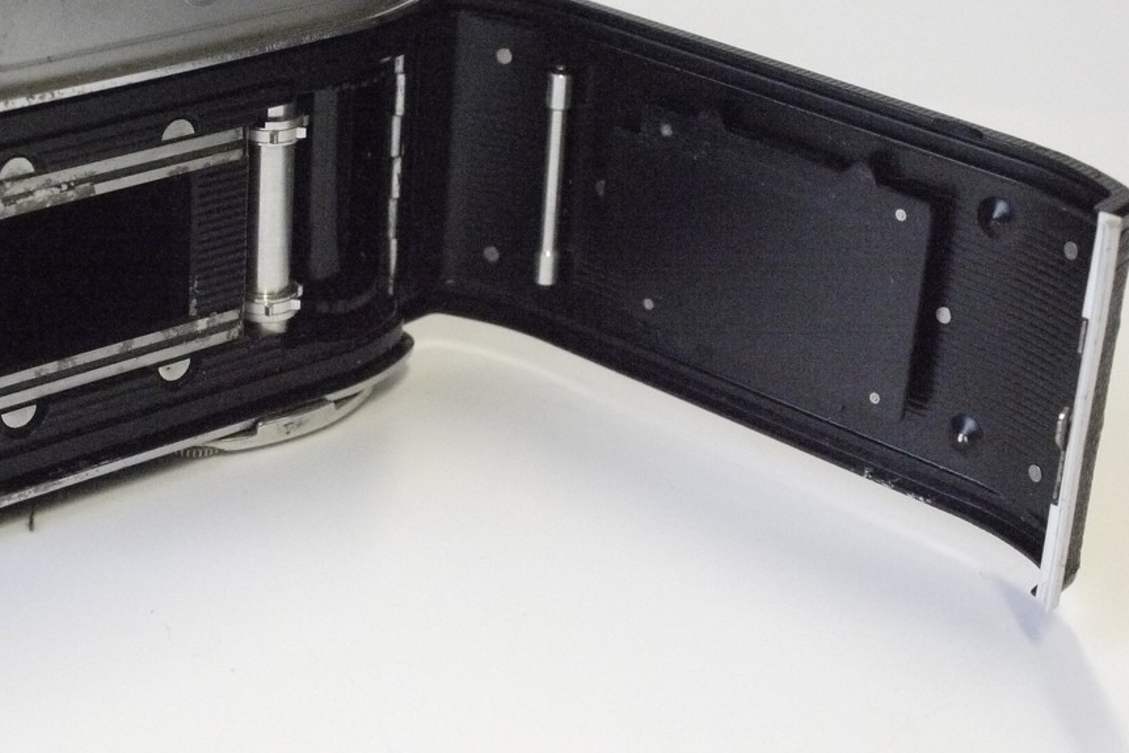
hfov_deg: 23.3
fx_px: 2728
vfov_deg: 15.7
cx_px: 383
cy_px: 277
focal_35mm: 87
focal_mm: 30
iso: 3200
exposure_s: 1/400
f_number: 5.6
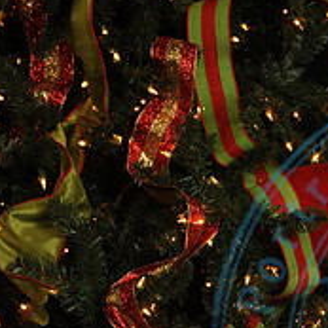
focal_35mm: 125
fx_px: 1340
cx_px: 482
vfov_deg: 13.7
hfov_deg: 13.2
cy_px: 356
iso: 1000
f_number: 5.6
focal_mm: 44
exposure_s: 1/125
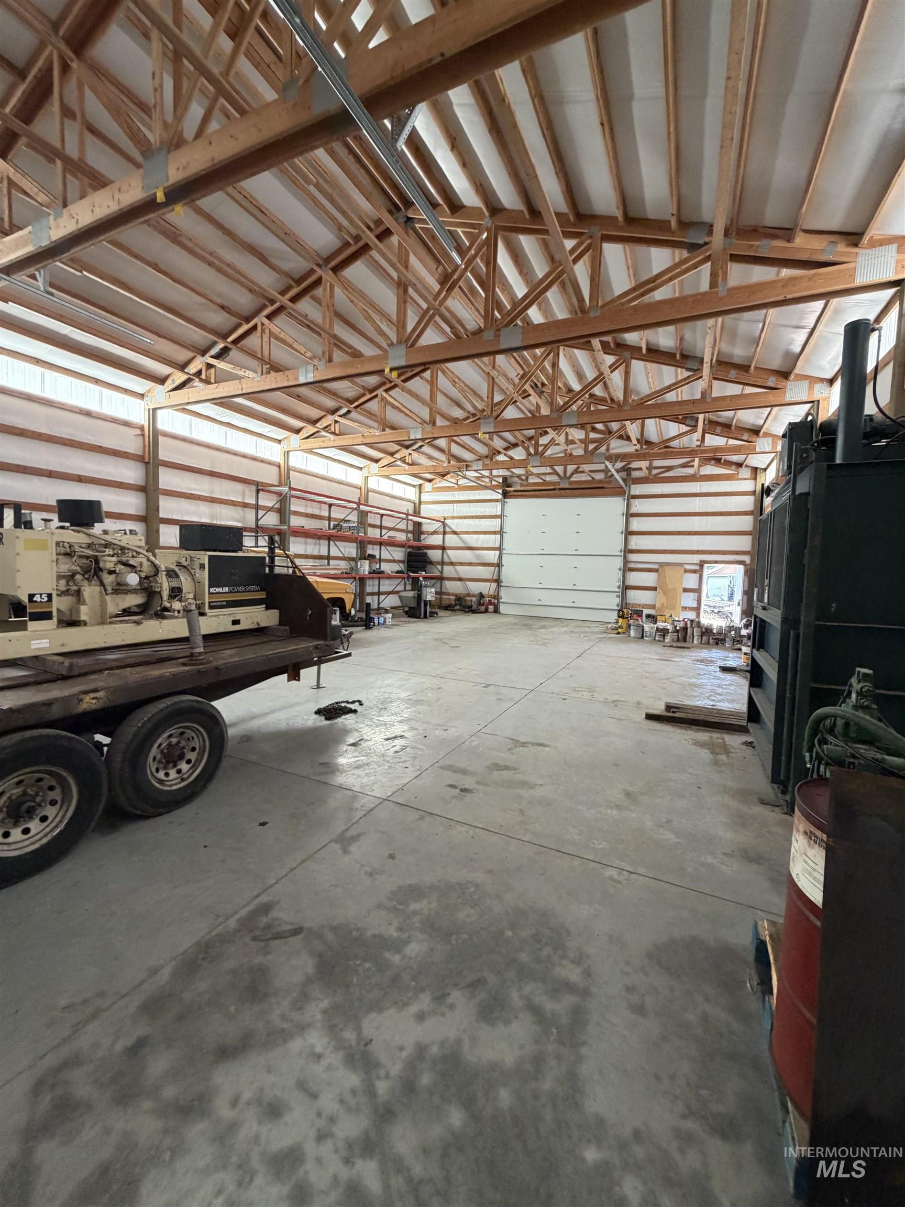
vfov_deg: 102.1
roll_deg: -2.3
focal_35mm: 14
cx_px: 452
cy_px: 604
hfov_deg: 85.7
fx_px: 488
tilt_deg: -3.6
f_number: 2.2
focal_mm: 2.22
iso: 320
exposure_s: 1/121
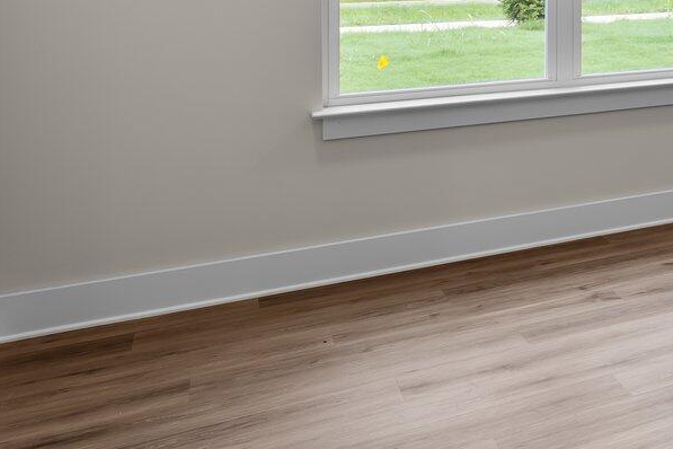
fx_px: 897
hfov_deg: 29.9
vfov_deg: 25.8
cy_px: -52
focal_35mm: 48
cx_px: 936
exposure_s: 1/5
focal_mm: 14
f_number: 7.1
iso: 200
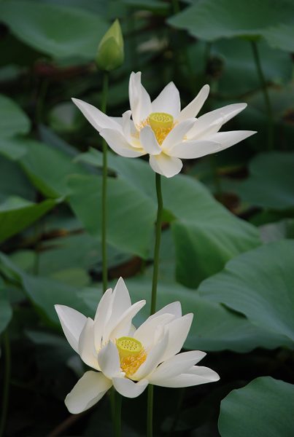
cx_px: 147
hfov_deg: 6.8
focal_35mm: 202
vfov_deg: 10.1
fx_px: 2468
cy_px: 218
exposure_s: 1/500
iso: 200
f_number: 5.6
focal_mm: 135
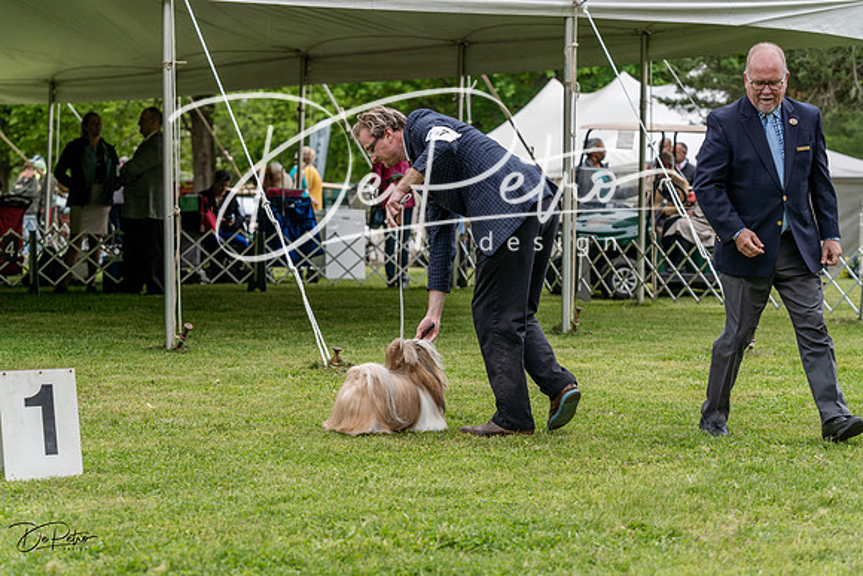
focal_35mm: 92
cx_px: 432
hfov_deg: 22.1
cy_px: 288
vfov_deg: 14.9
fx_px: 2206
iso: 500
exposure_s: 1/1000
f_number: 4.5
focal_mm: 92
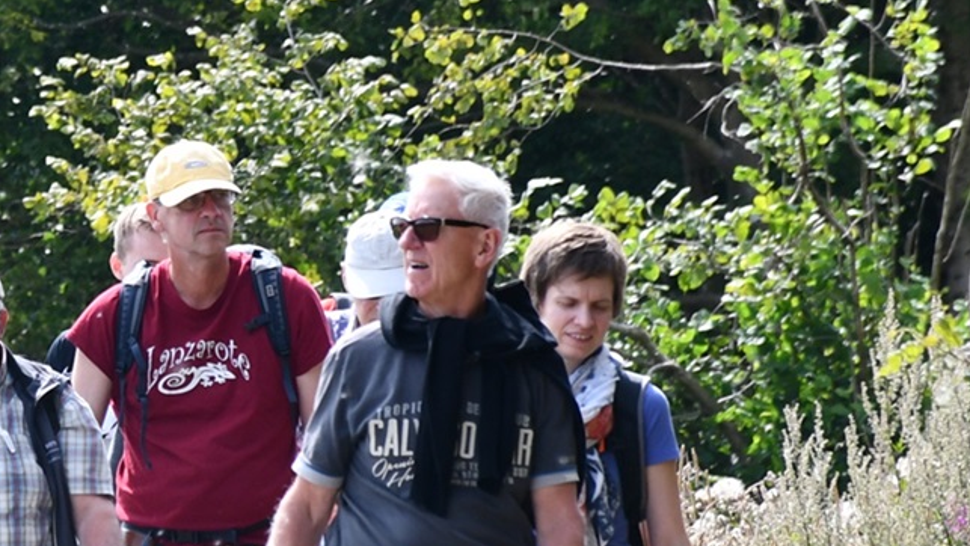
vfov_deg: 1.8
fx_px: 17185
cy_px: 297
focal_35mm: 668
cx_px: -32
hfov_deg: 3.2
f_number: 7.1
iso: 200
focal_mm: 130
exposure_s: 1/250
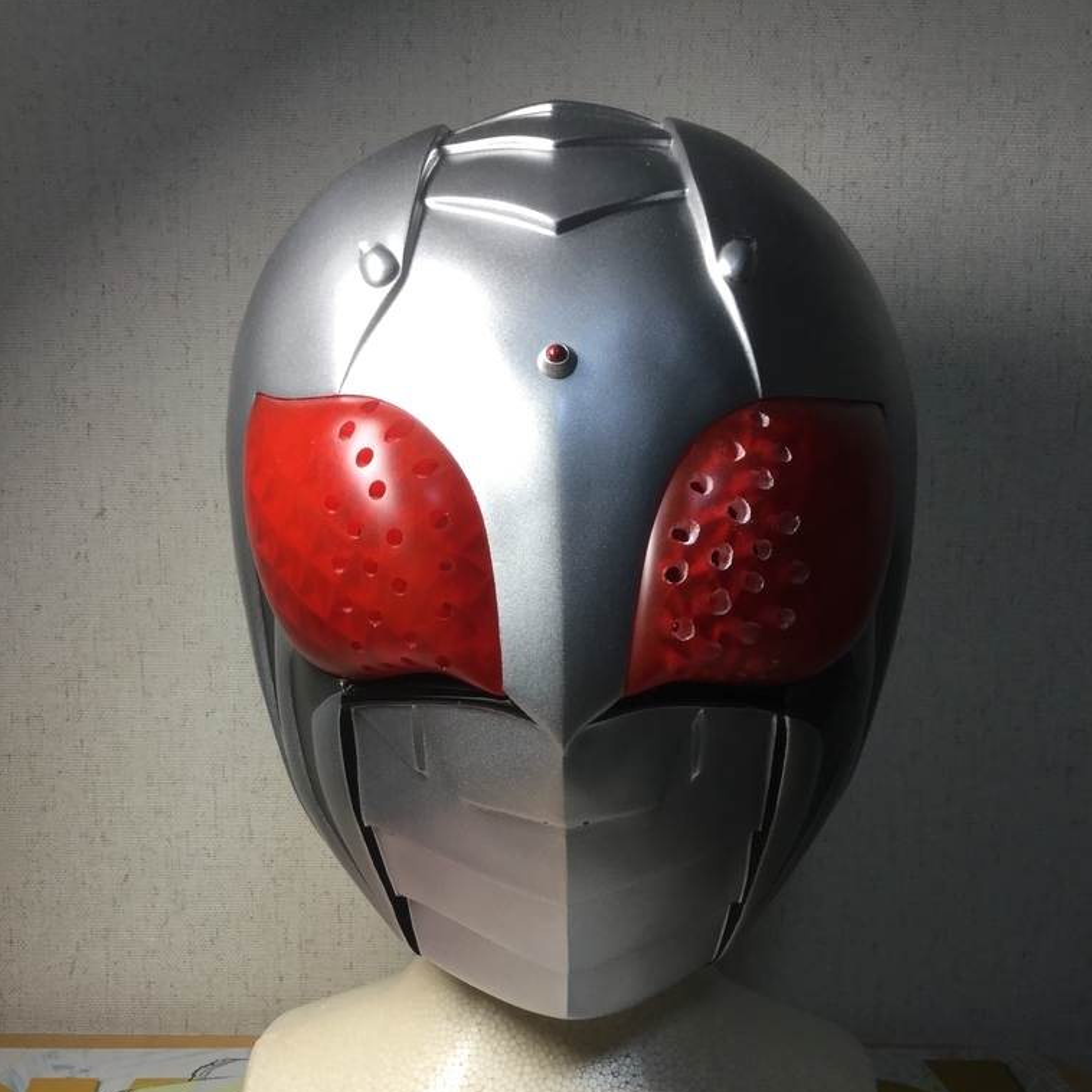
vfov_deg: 44.3
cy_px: 732
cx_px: 550
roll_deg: -2.7
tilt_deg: -10.2
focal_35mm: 37
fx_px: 1321
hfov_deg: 44.9
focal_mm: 3.3
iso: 25
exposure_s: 1/40
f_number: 2.4
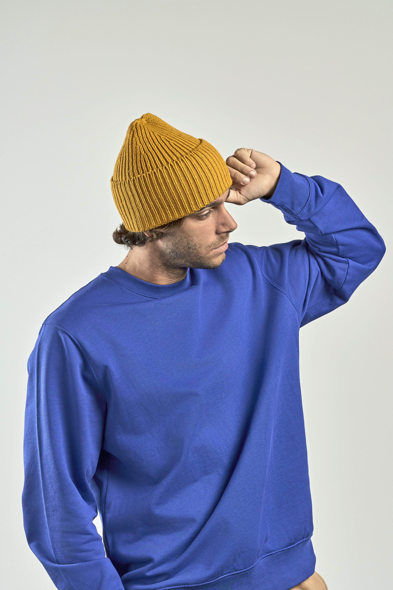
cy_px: 295
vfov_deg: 27.0
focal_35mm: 75
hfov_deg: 18.2
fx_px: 1228
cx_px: 196
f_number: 9
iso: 320
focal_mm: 50
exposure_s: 1/160
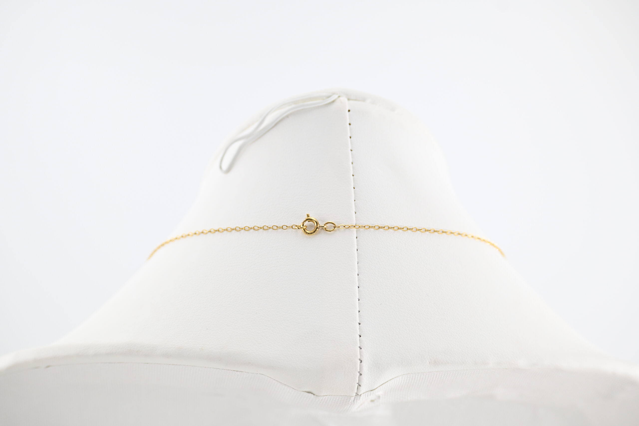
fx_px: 1731
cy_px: 213
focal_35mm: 98
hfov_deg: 20.9
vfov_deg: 14.0
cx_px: 320
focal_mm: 65
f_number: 5
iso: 400
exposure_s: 1/400
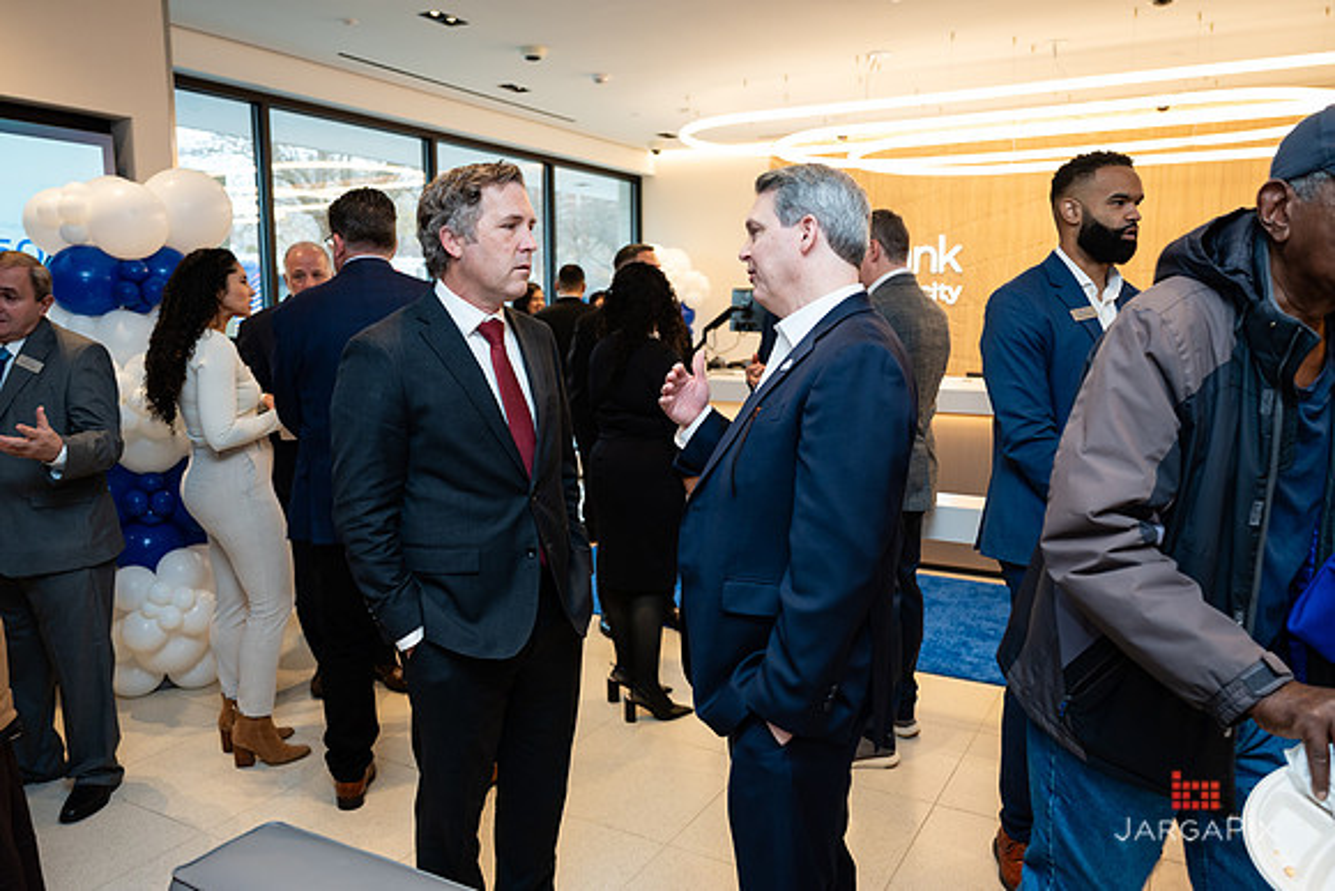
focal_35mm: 27
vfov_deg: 47.9
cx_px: 668
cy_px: 445
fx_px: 1002
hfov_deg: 67.3
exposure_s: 1/160
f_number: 3.2
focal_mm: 27
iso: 320
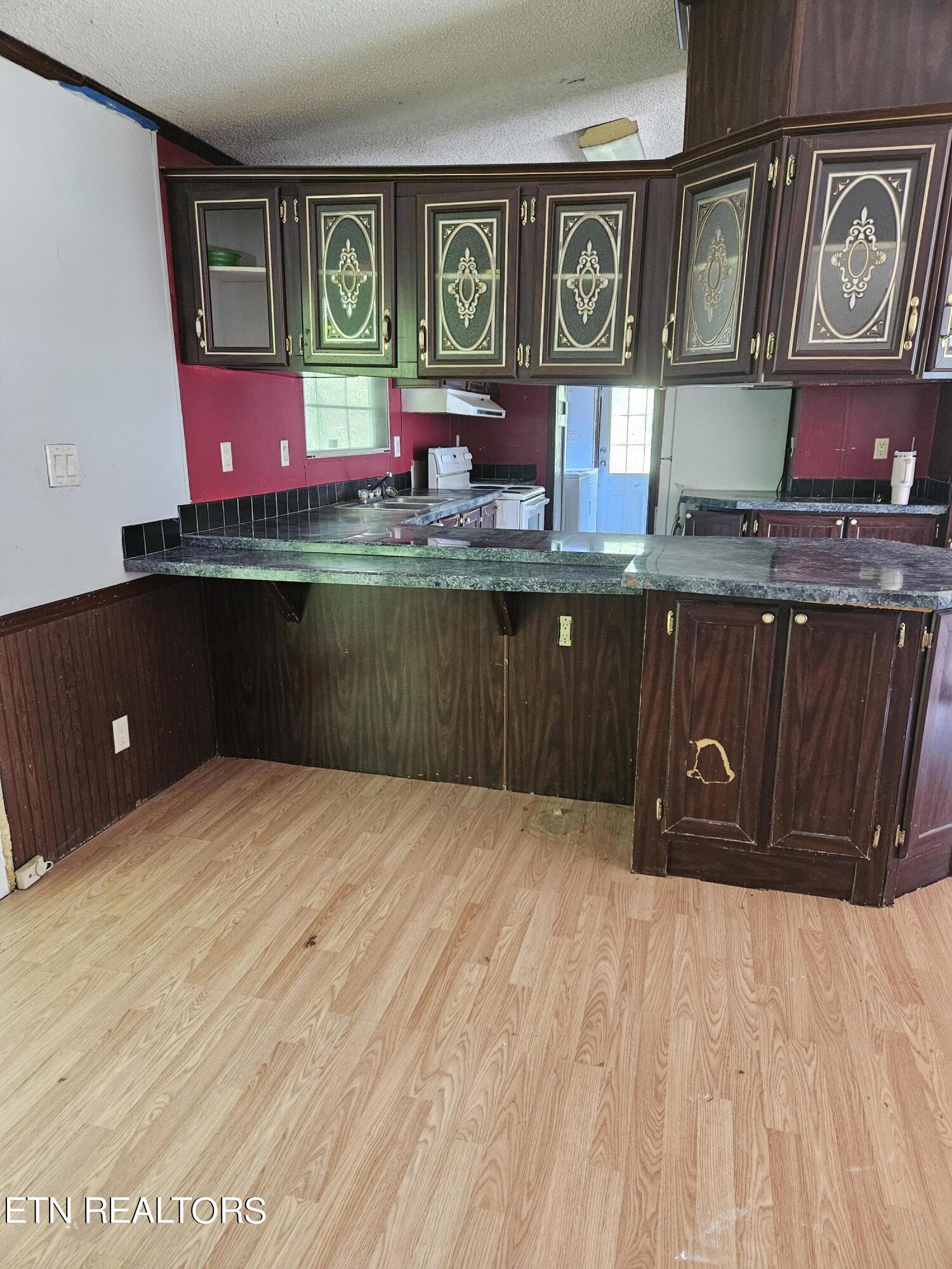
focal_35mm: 23
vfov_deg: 73.9
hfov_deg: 58.9
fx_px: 843
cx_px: 476
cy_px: 634
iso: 1000
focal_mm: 5.4
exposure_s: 1/120
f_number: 1.8
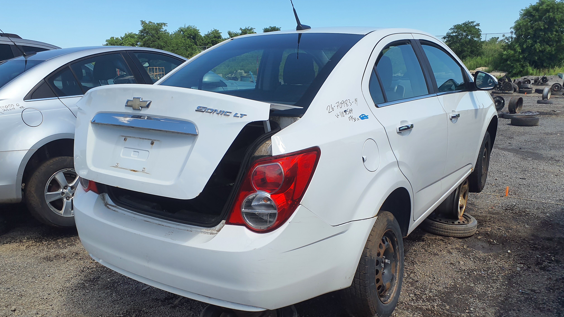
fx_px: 449
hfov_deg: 64.3
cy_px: 192
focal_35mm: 30
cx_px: 281
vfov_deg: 38.8
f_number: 1.9
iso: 40
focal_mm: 3.58
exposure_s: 1/1480
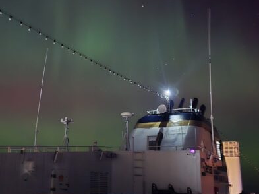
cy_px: 113
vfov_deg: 32.1
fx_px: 336
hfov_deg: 41.2
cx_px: 74
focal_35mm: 45
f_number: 1.7
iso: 3200
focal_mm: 6.3
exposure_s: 1/4.05
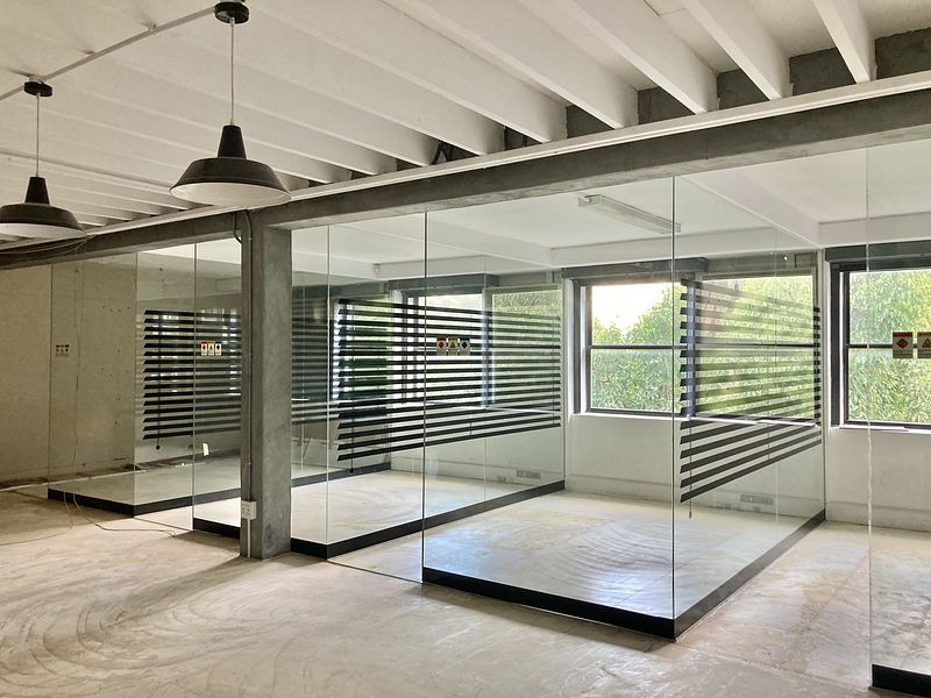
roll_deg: +0.1
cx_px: 466
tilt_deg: +1.5
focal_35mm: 28
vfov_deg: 49.7
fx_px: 753
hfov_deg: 63.4
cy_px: 349
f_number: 1.8
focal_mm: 3.99
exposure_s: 1/60
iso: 125
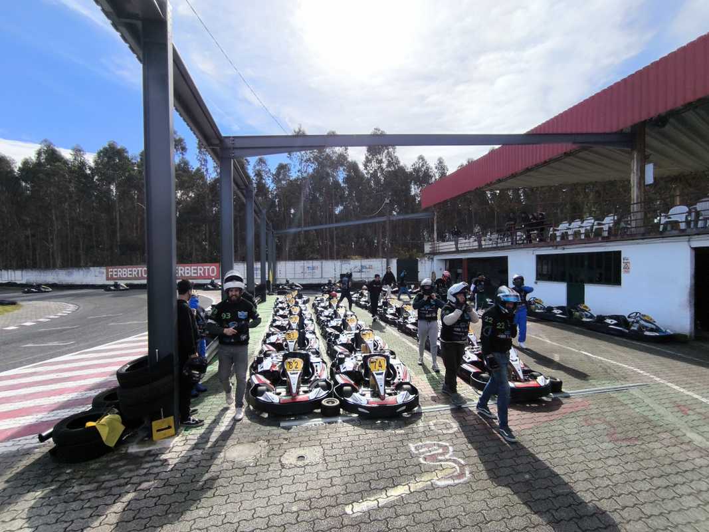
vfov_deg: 78.1
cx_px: 354
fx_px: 328
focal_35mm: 16
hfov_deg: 94.5
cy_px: 266
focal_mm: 1.65
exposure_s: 1/2060
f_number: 2.2
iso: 50
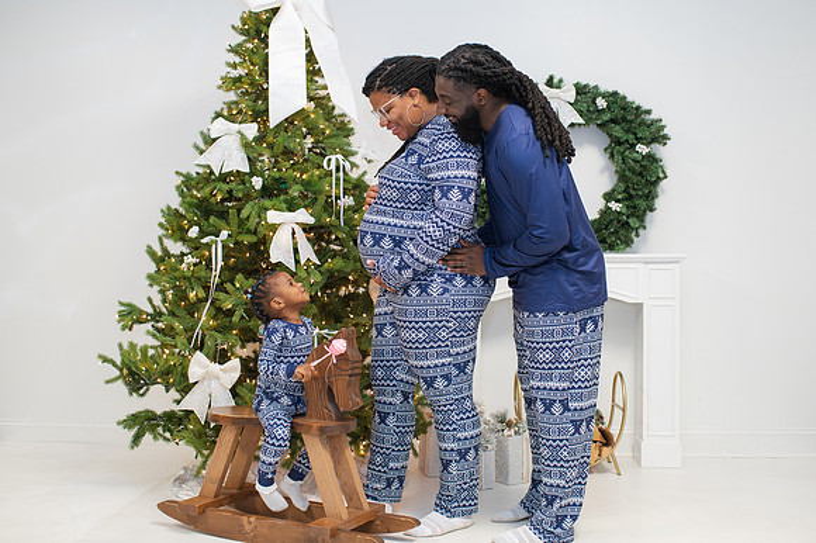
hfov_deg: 50.1
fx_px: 873
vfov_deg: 34.5
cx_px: 404
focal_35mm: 39
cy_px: 253
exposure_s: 1/200
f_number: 3.5
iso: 1000
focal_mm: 35
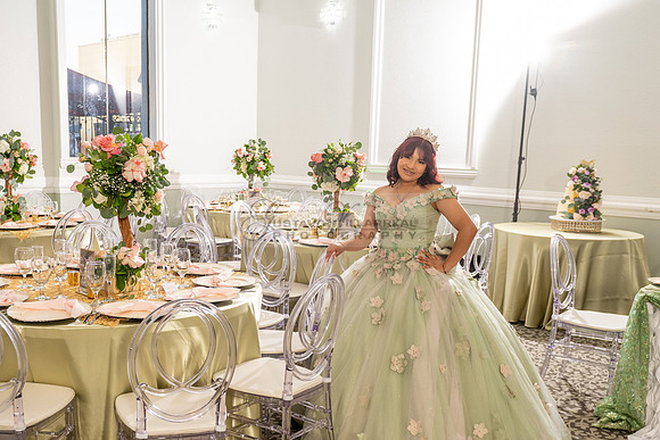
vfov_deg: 35.5
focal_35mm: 37
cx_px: 249
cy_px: 270
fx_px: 684
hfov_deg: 51.0
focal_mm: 24
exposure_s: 1/200
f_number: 4.5
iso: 500
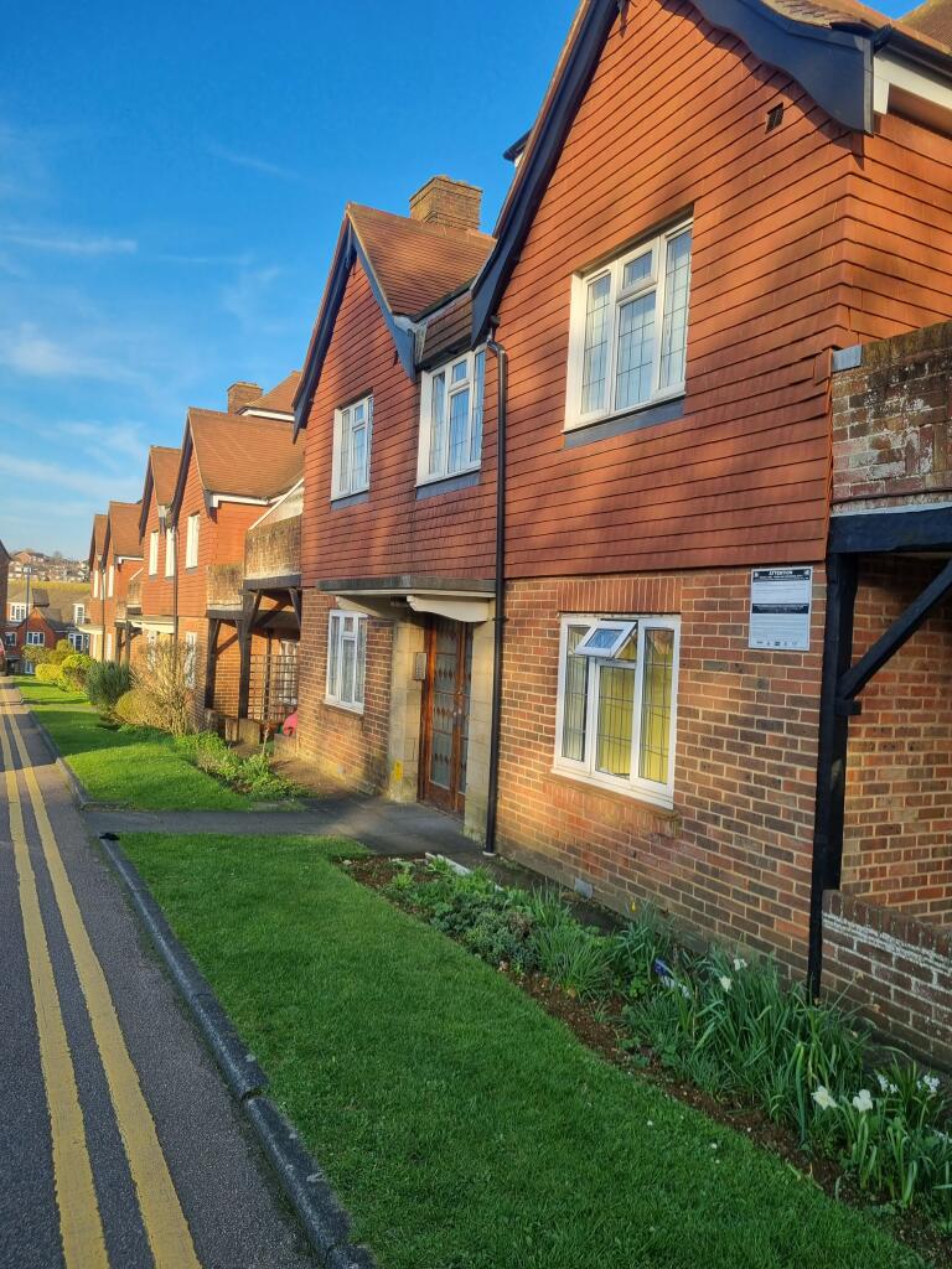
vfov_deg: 67.3
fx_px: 953
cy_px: 634
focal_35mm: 26
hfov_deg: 53.1
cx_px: 476
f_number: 1.8
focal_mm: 5.4
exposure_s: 1/822
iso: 50
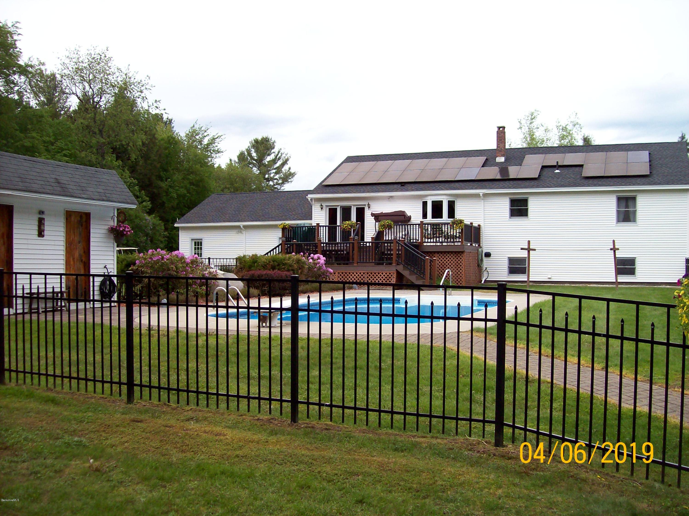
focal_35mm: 36
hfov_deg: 51.4
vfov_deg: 39.6
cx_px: 344
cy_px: 258
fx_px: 716
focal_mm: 6
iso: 80
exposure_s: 1/737
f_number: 2.7
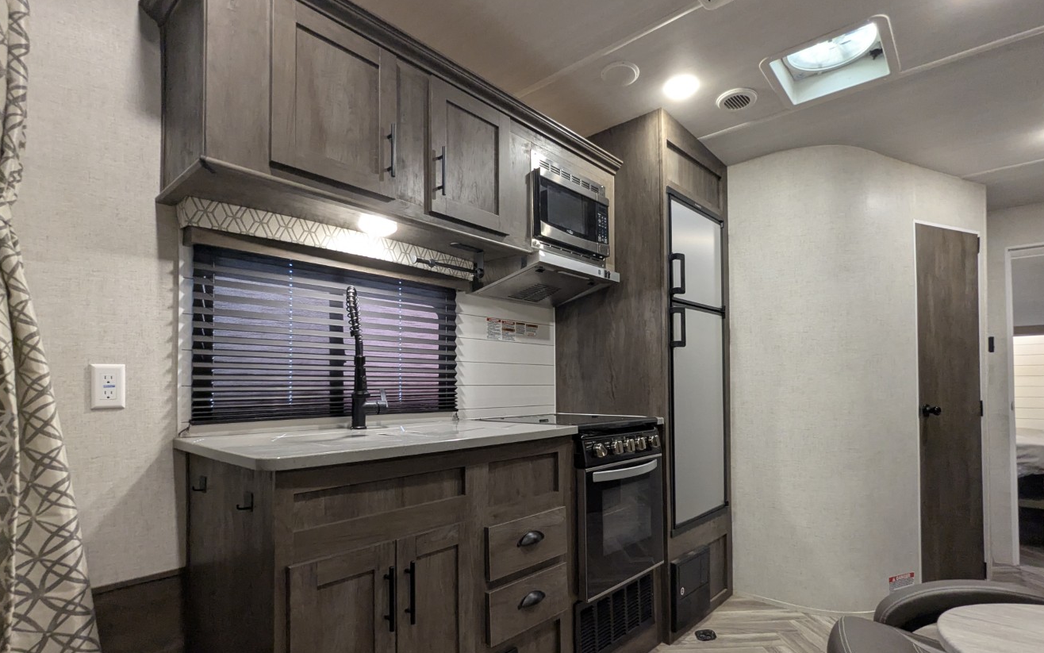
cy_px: 374
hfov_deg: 91.1
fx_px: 512
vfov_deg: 64.7
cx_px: 529
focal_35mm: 18
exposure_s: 1/41.3
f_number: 2.2
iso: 245
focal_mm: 2.35
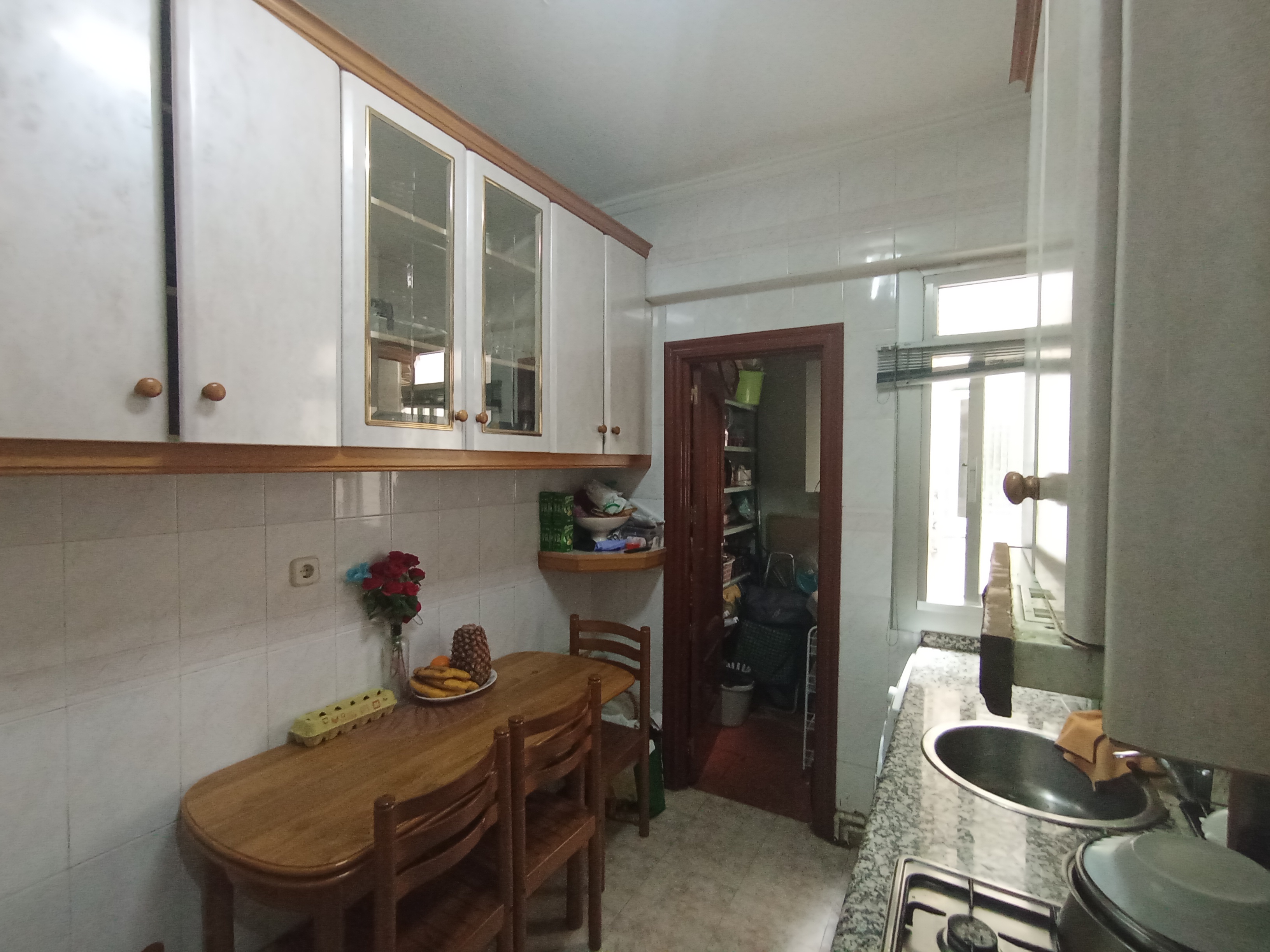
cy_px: 476
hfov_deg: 94.5
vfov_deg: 78.1
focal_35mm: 16
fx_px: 587
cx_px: 635
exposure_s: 1/33.3
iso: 473
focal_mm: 1.65
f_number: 2.2
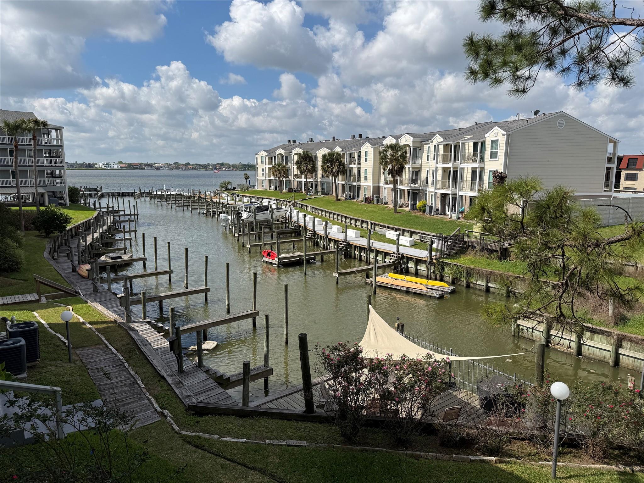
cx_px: 322
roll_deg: -0.4
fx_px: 446
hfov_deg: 71.6
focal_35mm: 24
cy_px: 242
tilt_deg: -8.9
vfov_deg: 56.8
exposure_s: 1/6711
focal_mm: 6.76
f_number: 1.78
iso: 80
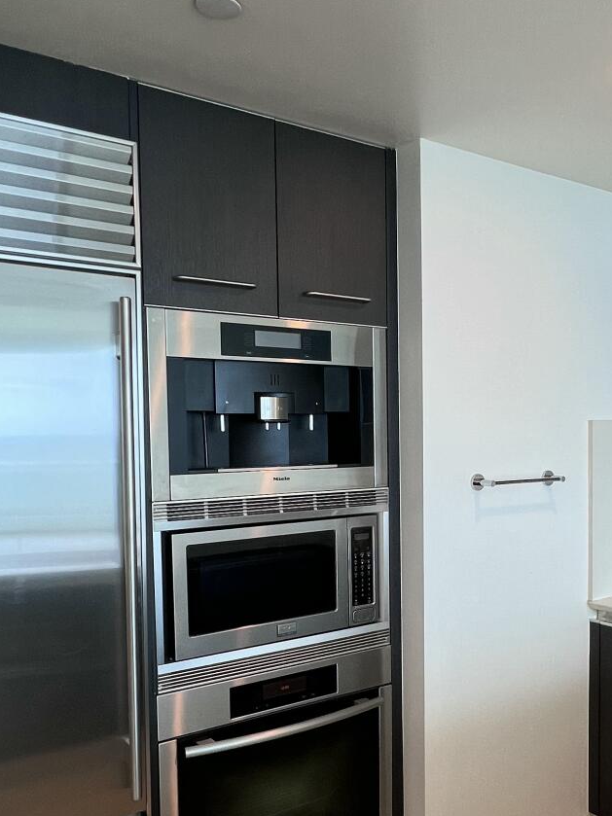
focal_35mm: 31
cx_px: 398
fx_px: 731
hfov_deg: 44.9
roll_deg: +0.8
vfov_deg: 58.0
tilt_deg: -3.8
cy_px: 483
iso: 100
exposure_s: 1/120
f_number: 1.8
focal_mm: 1.57
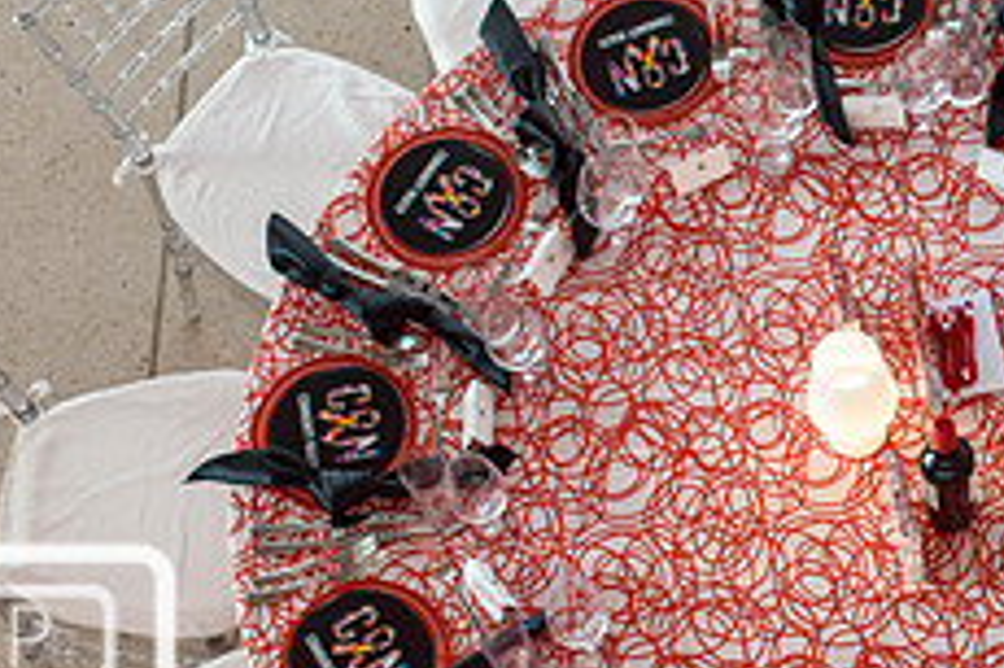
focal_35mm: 106
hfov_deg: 19.0
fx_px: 2954
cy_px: 574
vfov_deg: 12.8
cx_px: 882
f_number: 4.2
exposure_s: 1/60
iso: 400
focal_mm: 28
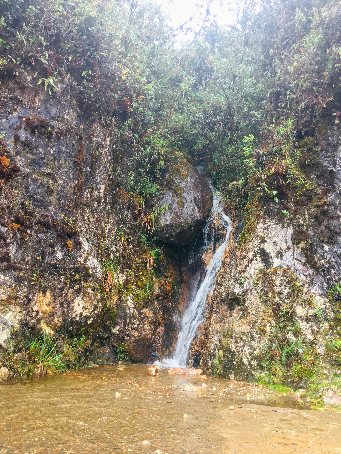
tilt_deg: +15.7
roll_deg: -5.5
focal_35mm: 29
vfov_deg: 61.7
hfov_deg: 48.2
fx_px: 381
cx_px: 170
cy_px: 227
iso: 25
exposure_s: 1/60
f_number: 2.2
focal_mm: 4.15
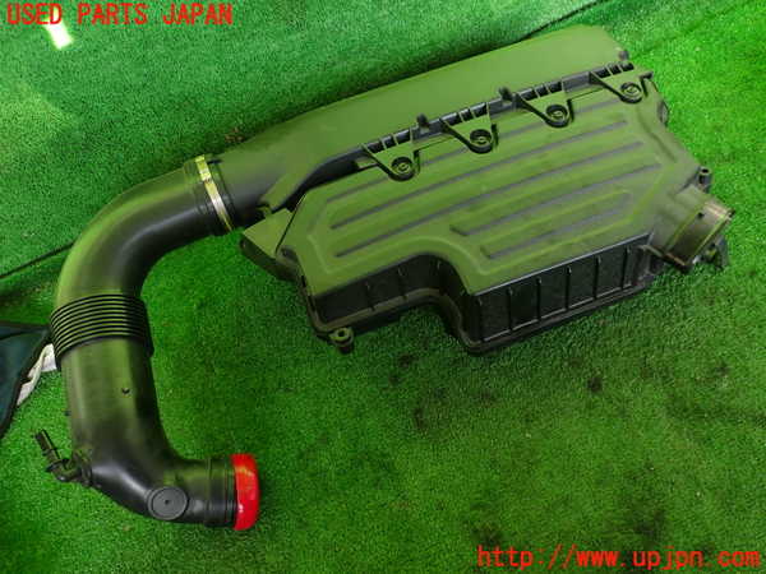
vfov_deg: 46.8
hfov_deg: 60.0
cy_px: 287
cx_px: 383
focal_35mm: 30
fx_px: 664
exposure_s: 1/60
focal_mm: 5.4
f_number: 2.3
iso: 100
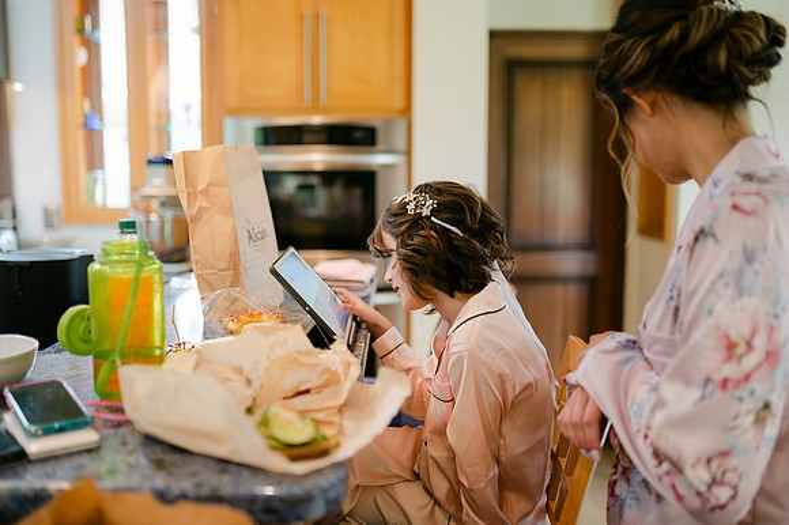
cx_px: 394
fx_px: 776
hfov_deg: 53.9
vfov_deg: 37.4
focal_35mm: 35
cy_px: 262
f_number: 1.4
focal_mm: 35
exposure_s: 1/125
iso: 400
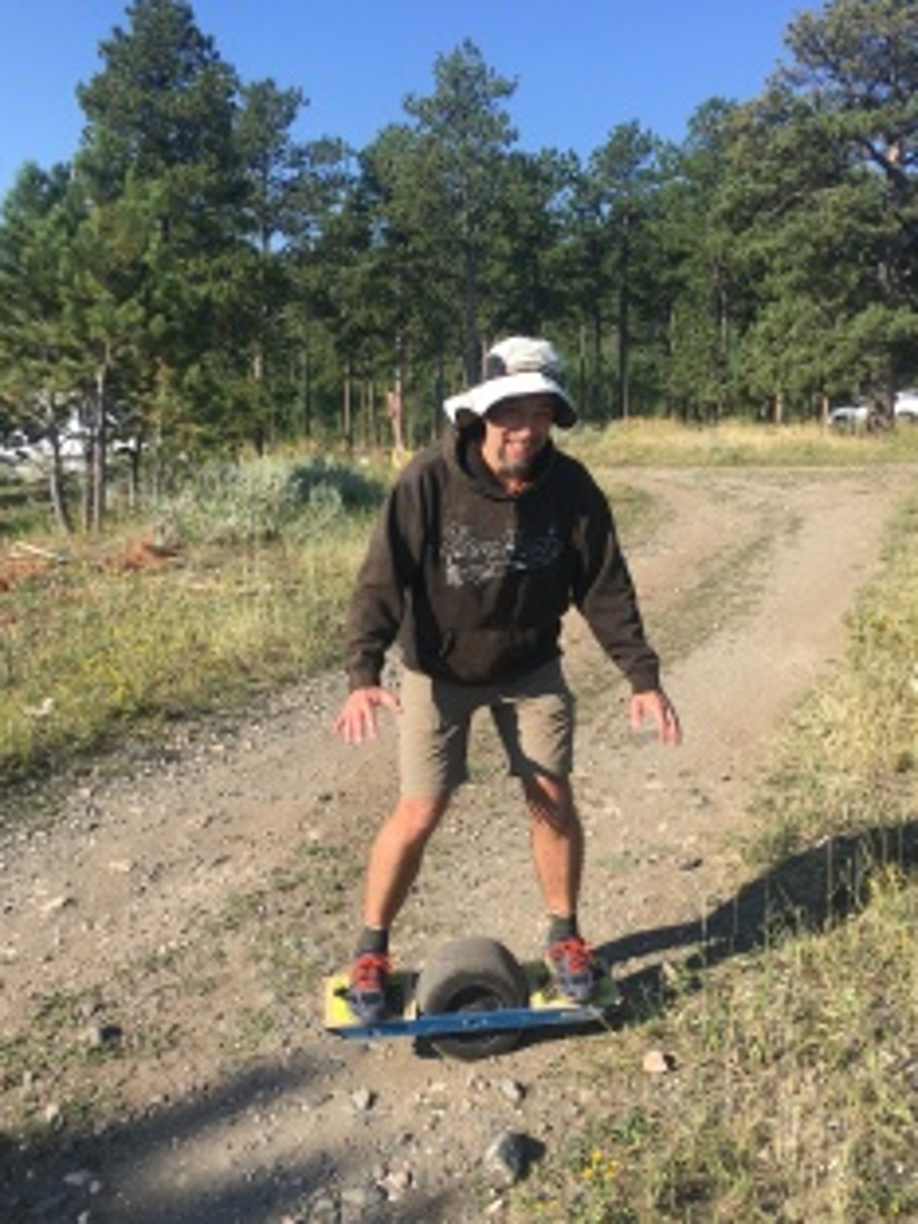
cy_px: 592
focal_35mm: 34
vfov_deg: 53.9
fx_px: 1202
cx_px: 494
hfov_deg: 41.8
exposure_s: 1/905
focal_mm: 4.15
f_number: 2.2
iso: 25
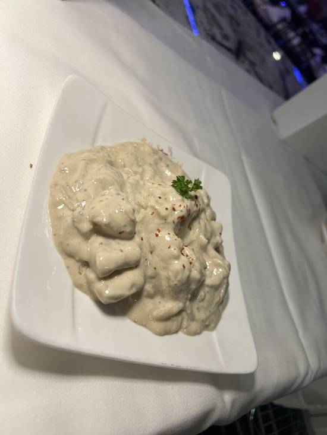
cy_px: 218
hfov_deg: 53.1
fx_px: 327
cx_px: 164
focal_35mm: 26
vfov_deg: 67.3
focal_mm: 5.7
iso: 100
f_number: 1.5
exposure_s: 1/120
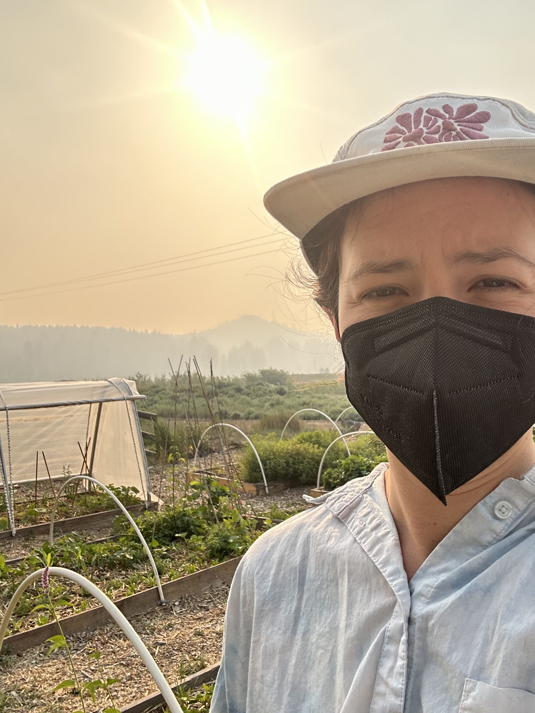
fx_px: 618
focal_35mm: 30
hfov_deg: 46.8
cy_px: 356
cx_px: 268
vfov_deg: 60.0
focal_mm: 2.69
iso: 25
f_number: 1.9
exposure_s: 1/520
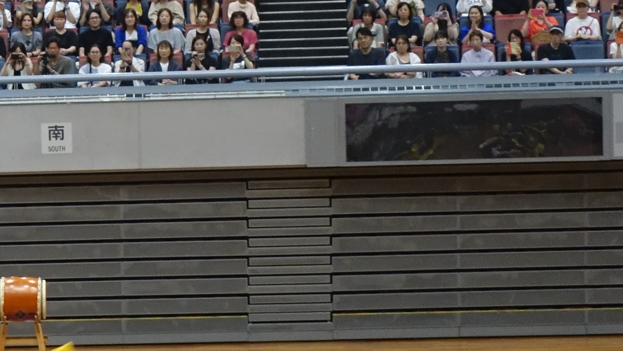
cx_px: -238
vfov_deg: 5.0
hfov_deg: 8.7
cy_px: 307
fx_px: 4015
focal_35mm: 243
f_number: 2.8
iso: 800
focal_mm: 25.7
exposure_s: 1/50
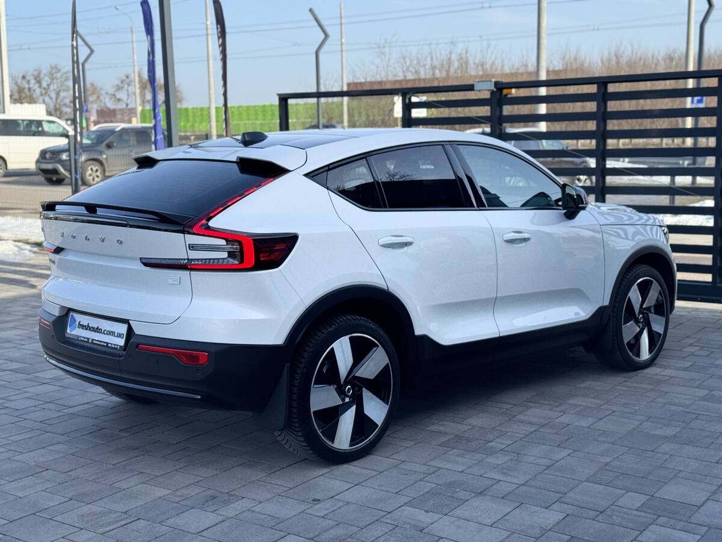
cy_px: 271
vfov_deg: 30.3
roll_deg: +2.1
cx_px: 361
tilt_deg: -8.4
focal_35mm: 48
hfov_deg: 39.7
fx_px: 1001
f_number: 1.78
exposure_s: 1/1724
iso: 64
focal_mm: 6.76
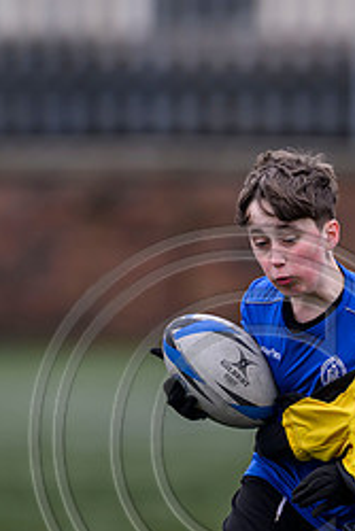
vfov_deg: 1.9
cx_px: 371
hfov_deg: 1.3
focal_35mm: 1081
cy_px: 438
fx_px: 15966
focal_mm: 400
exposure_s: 1/1250
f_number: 3.5
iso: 500
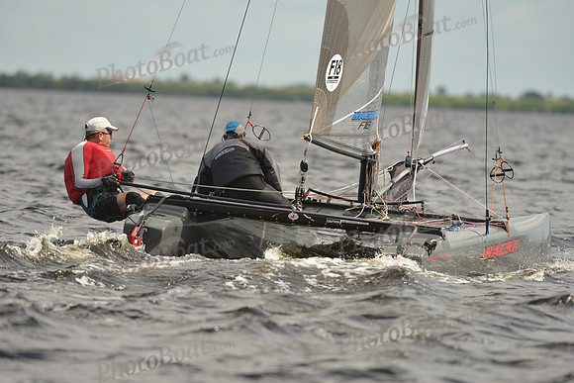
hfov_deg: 5.2
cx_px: 287
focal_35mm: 400
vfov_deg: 3.4
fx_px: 6379
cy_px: 192
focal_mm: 400
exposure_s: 1/1000
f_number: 5
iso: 250
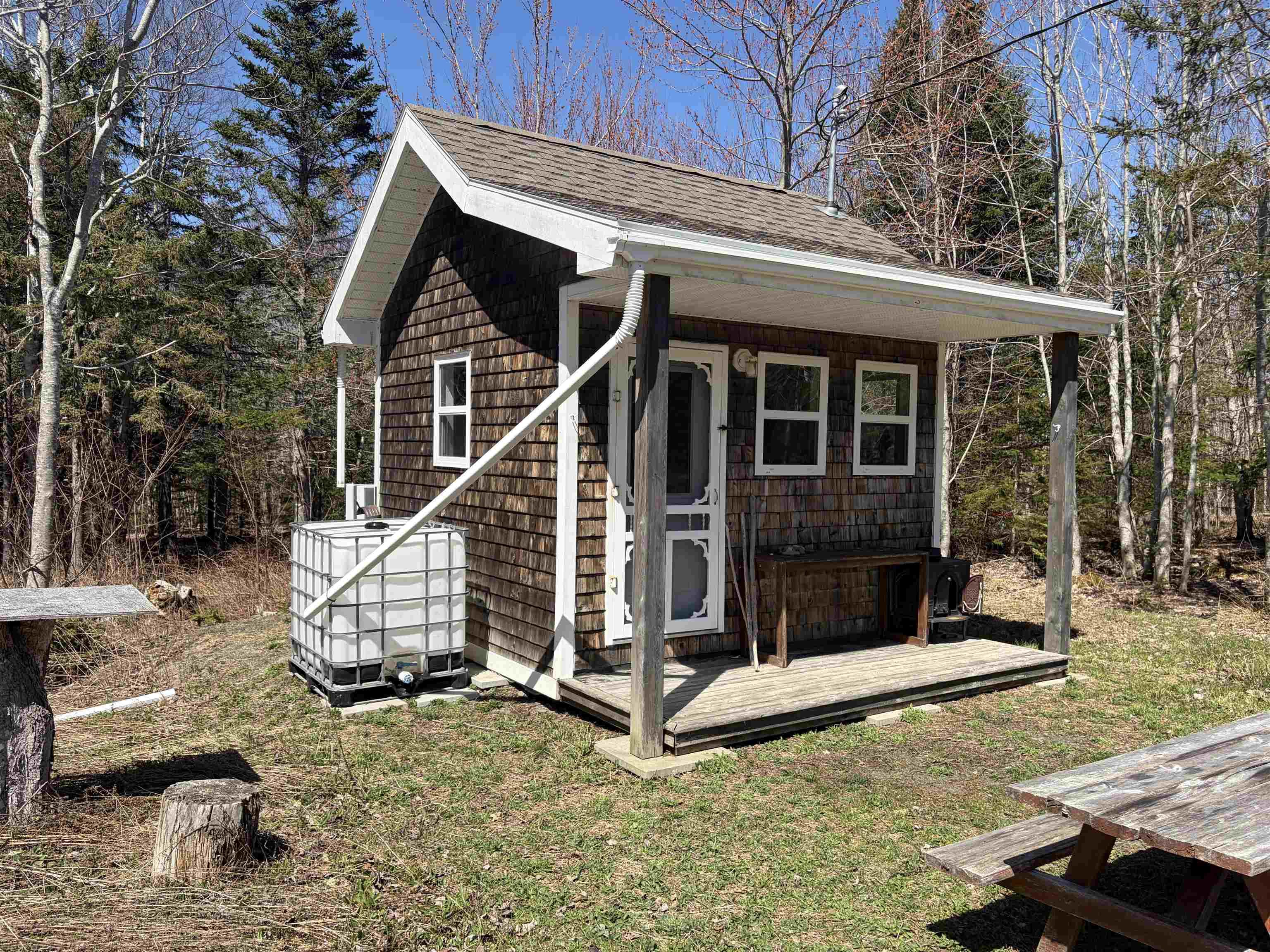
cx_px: 635
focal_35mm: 26
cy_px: 476
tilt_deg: -1.0
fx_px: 954
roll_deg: -1.2
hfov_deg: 67.3
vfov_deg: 53.1
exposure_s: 1/2747
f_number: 1.6
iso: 50
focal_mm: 5.96
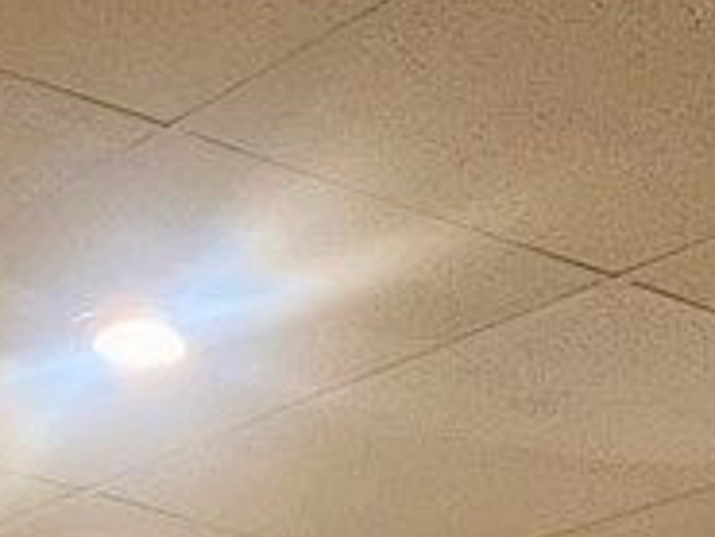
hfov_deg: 13.6
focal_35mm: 144
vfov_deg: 9.0
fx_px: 2976
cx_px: 158
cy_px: 1433
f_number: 1.8
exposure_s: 1/60
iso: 320
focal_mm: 4.25
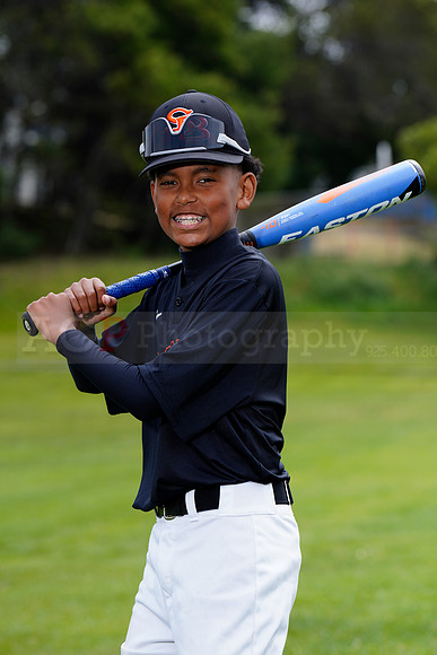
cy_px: 328
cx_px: 218
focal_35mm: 170
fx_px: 3093
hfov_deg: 8.1
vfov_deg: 12.1
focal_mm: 170
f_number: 6.3
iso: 100
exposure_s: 1/250
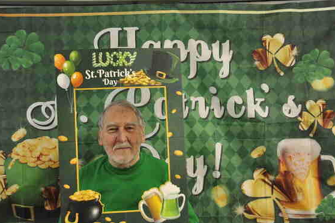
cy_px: 124
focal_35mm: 55
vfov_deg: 24.6
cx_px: 170
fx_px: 512
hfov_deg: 36.2
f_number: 4.5
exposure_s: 1/20
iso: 640
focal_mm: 32
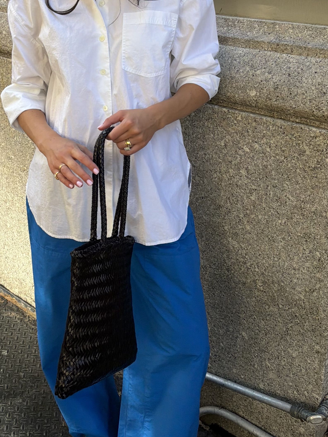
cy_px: 126
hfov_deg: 31.2
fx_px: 581
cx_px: 97
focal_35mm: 46
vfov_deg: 40.4
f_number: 1.78
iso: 320
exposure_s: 1/1618
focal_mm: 6.76
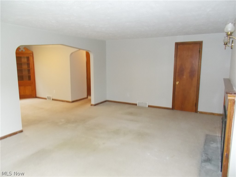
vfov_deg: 53.1
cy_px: 88
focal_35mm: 26
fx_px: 177
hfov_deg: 67.3
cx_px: 118
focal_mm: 4.6
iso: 450
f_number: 3.2
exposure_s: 1/25
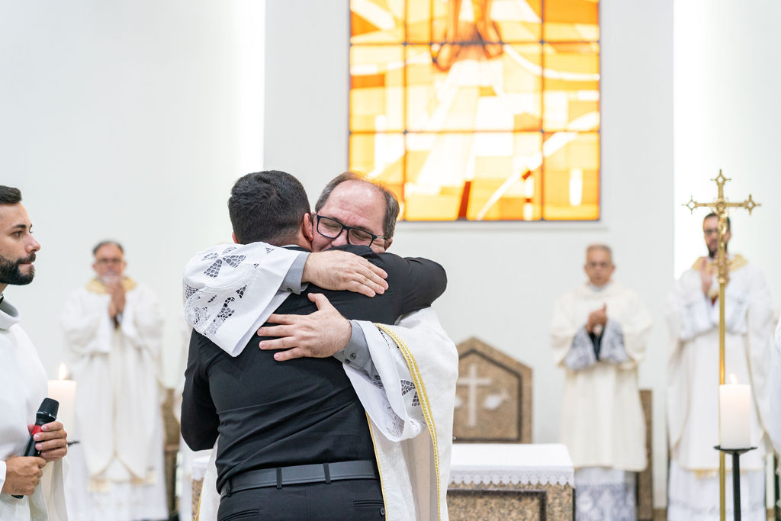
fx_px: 1519
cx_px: 390
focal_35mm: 70
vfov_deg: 19.5
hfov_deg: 28.8
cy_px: 260
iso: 1600
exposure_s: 1/125
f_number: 2.8
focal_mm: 70
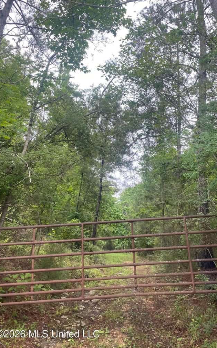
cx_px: 127
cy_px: 173
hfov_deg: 44.4
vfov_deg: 66.5
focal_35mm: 28
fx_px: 265
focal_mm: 4.2
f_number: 1.8
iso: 50
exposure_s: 1/122
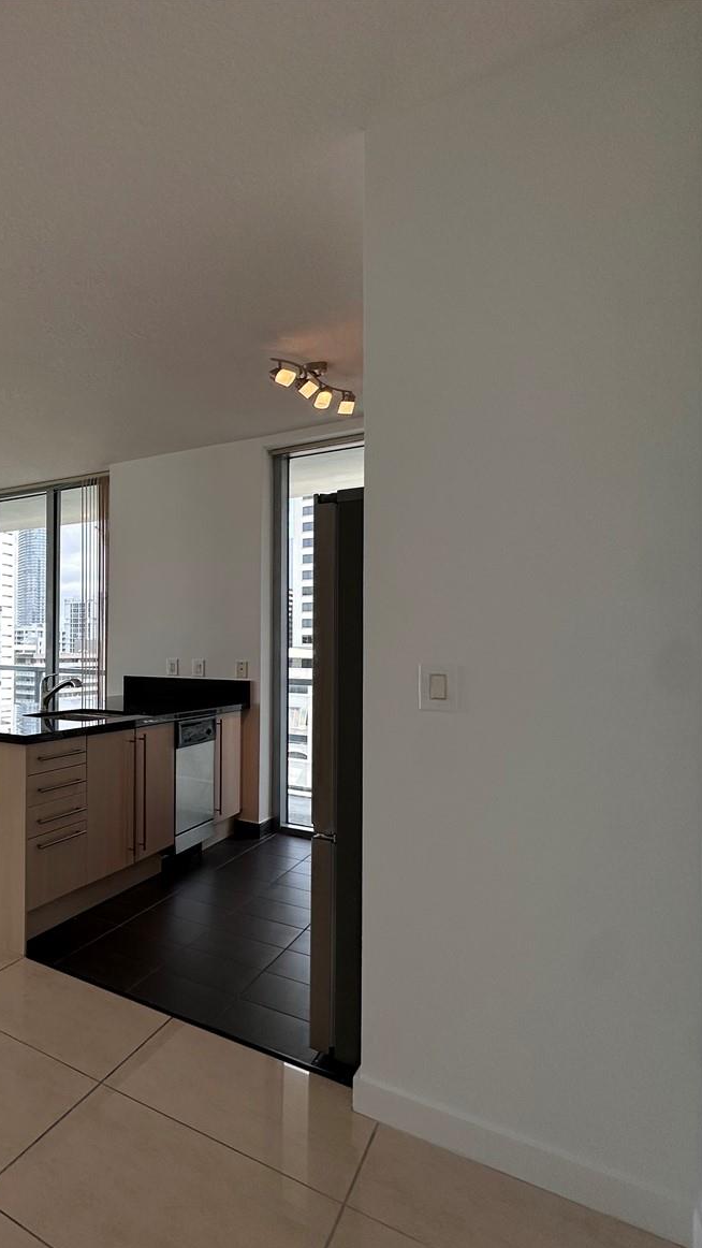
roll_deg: -0.7
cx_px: -135
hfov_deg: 39.3
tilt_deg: +0.6
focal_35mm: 21
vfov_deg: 83.8
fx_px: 695
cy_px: 640
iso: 40
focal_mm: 2.22
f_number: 2.2
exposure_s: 1/662
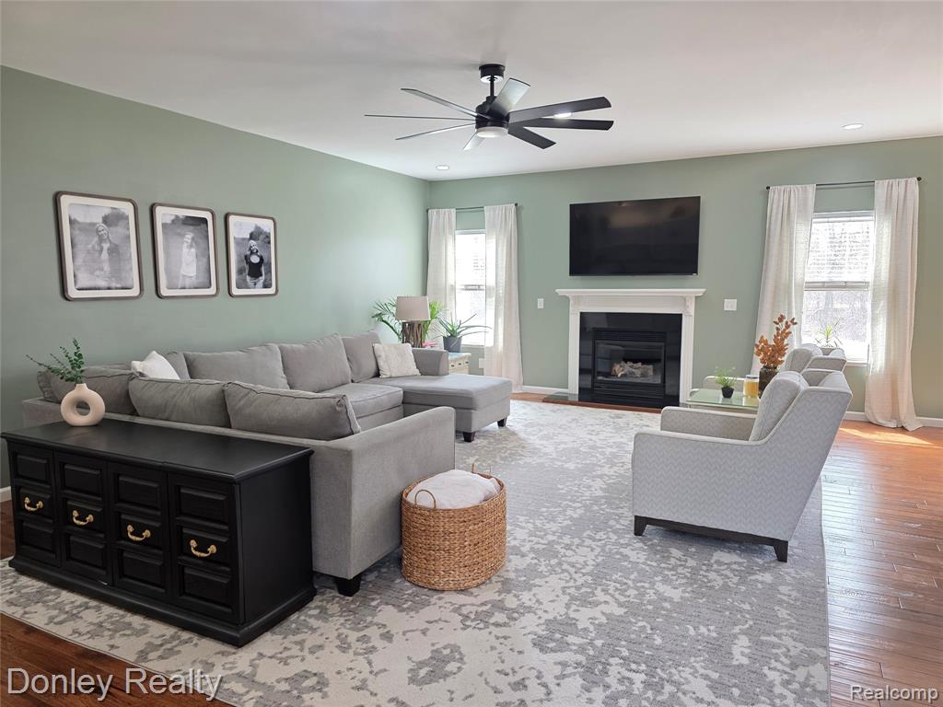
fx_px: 627
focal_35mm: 23
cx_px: 472
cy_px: 354
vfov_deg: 58.9
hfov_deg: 73.9
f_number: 1.7
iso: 200
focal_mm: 6.3
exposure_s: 1/120
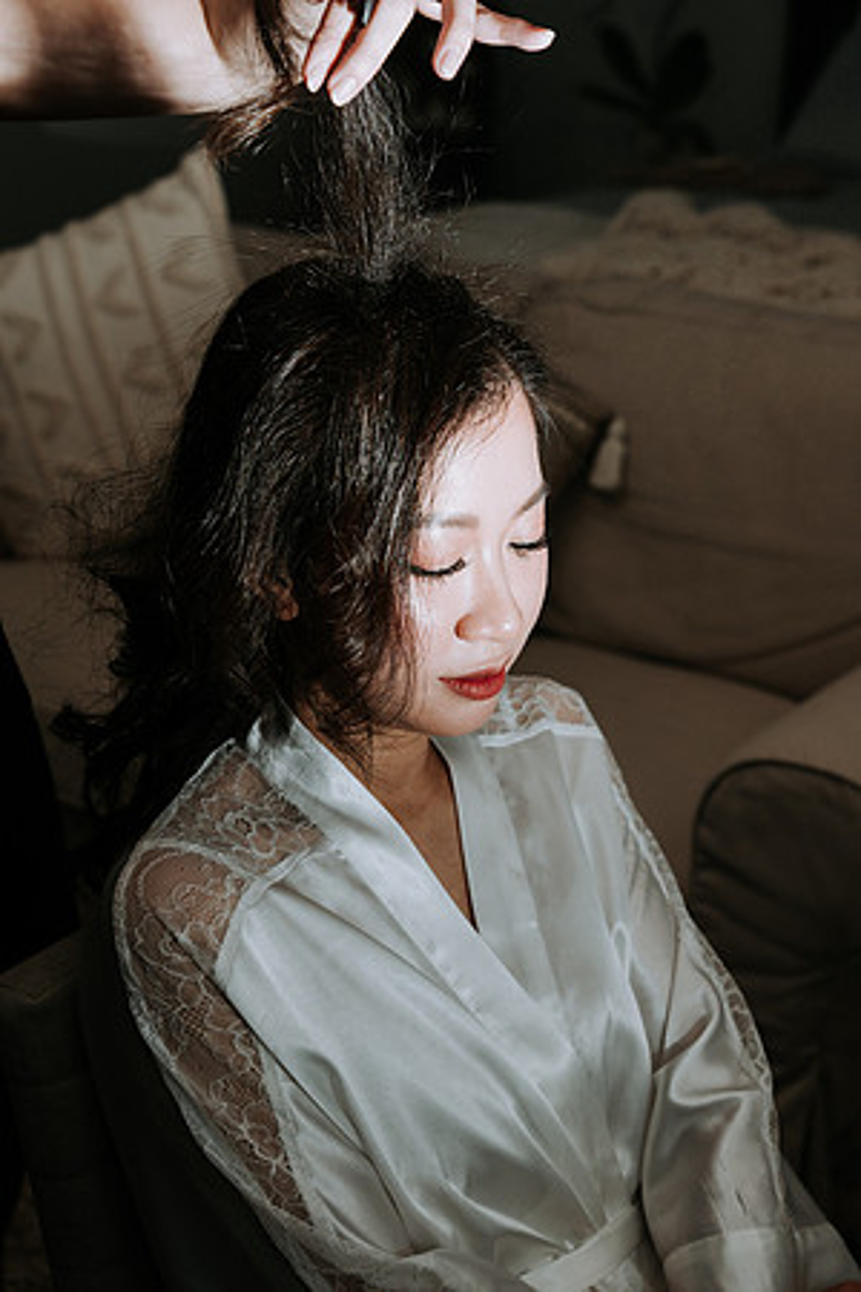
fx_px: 1973
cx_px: 430
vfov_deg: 36.2
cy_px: 646
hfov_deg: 24.6
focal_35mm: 55
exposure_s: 1/160
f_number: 5.6
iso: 100
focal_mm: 55
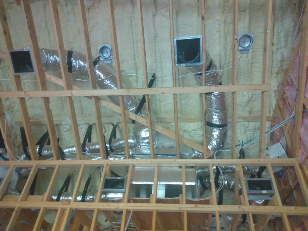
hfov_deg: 81.7
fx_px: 178
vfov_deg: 66.0
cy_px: 116
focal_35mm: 20
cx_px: 154
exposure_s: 1/30
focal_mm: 3.54
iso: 192
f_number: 2
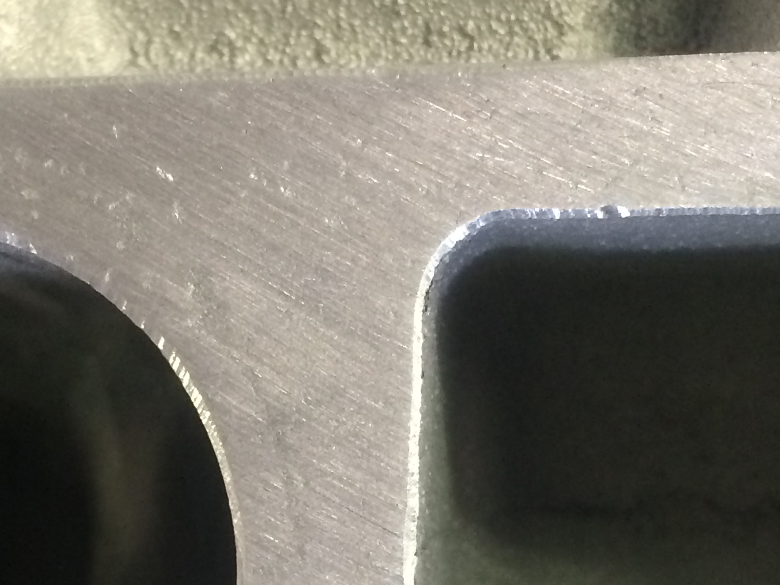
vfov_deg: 15.9
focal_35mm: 92
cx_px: 254
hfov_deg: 21.2
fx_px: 2073
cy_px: 506
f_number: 2.2
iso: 160
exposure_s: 1/30
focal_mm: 4.12
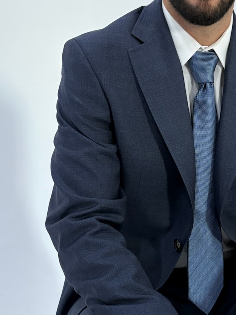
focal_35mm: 64
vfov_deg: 30.3
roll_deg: +2.0
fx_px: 582
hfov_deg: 22.3
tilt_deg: -7.5
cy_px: 161
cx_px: 220
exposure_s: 1/60
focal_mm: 5.96
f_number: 1.6
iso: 320
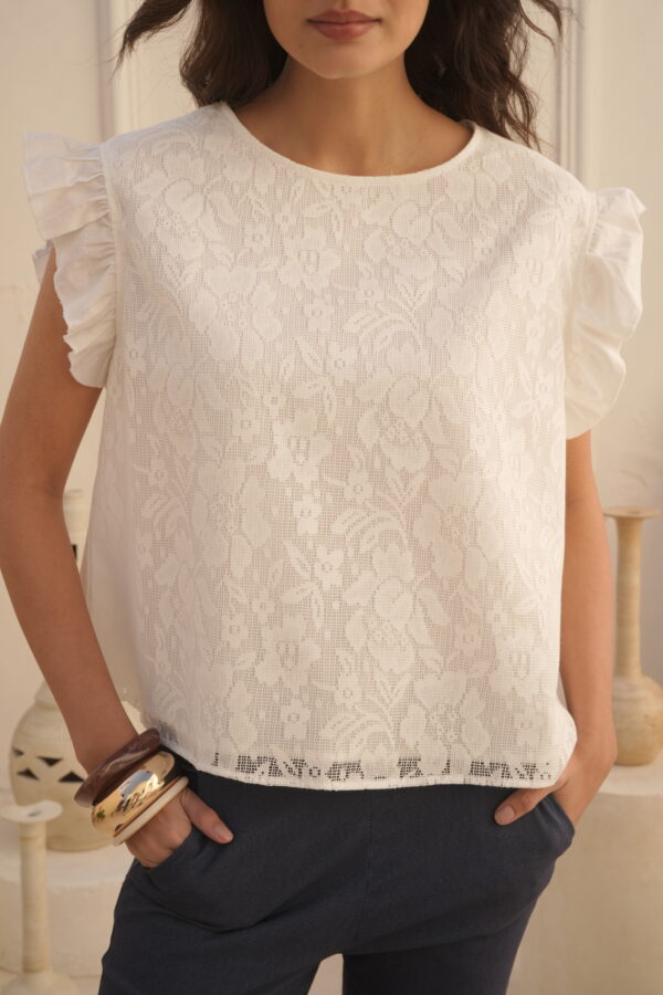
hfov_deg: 27.0
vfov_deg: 39.6
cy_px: 498
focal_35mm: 50
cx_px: 332
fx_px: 1381
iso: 200
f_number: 9
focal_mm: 50
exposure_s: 1/125
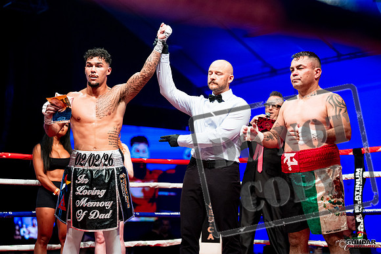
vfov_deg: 19.5
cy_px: 127
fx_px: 741
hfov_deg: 28.8
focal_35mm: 70
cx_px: 190
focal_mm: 70
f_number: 2.8
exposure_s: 1/1000
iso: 4000
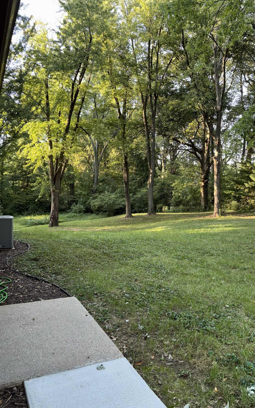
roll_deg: -1.8
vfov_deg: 66.5
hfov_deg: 44.5
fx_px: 311
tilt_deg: -2.5
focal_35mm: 28
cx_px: 142
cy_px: 207
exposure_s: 1/121
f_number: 1.6
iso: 64
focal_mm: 5.96
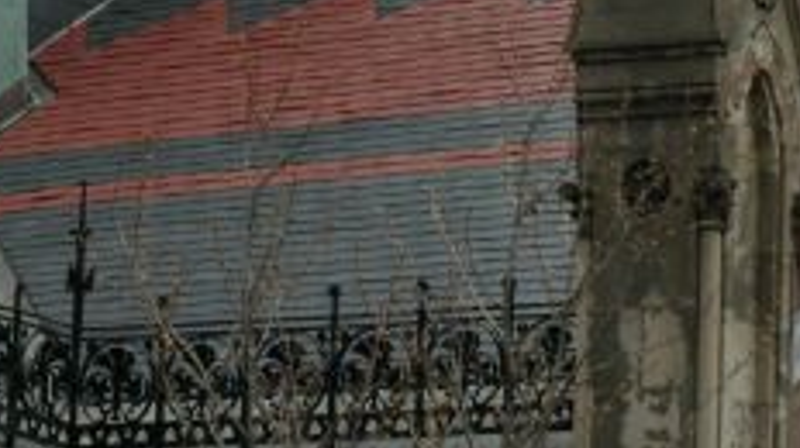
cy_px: -586
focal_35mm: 425
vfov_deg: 2.8
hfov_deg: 5.1
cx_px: 78
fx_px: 9007
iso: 400
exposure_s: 1/500
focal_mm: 98
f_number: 9
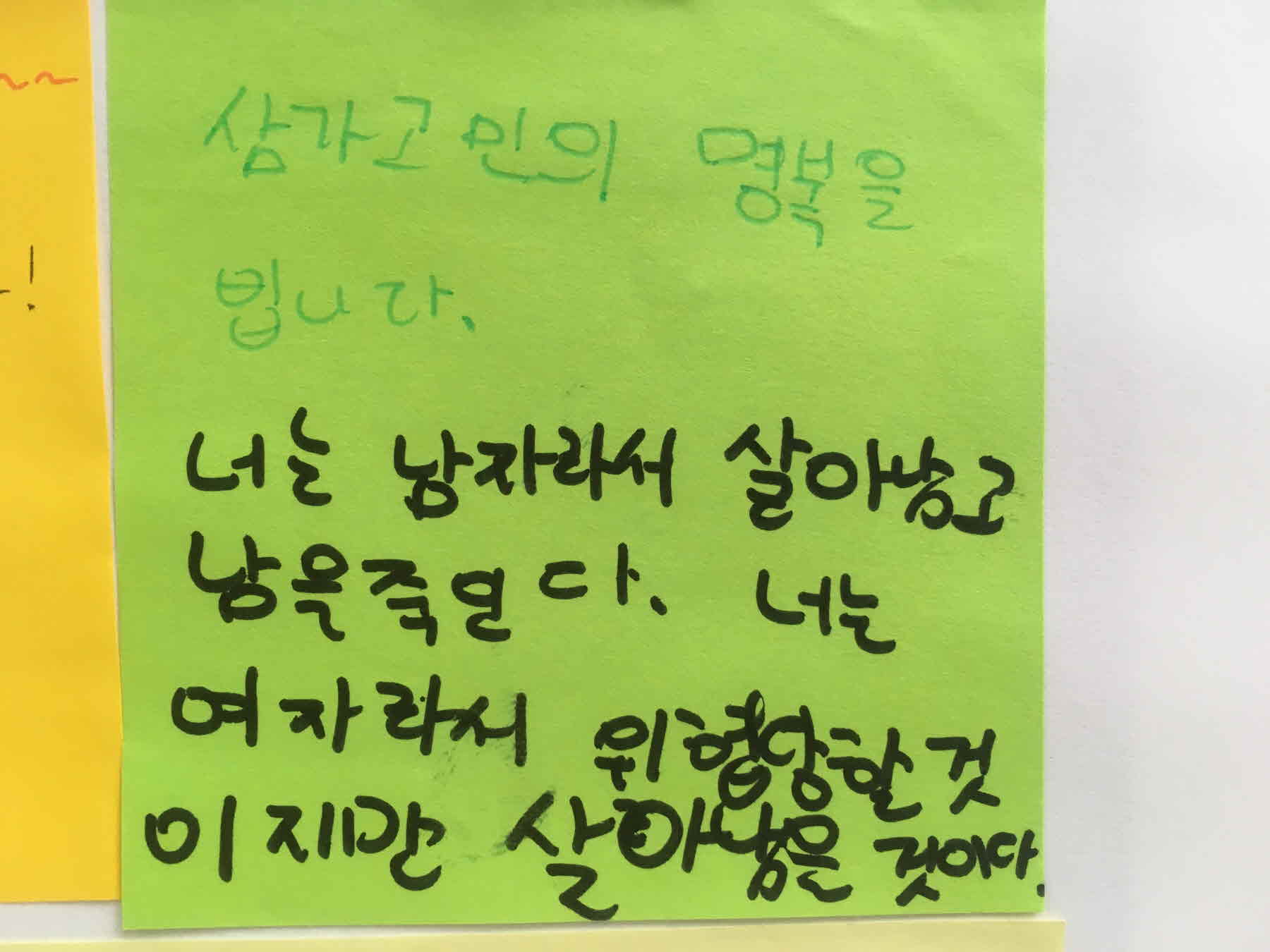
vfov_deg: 48.2
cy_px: 476
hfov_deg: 61.7
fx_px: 1064
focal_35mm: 29
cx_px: 635
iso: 32
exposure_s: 1/30
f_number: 2.2
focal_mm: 4.15
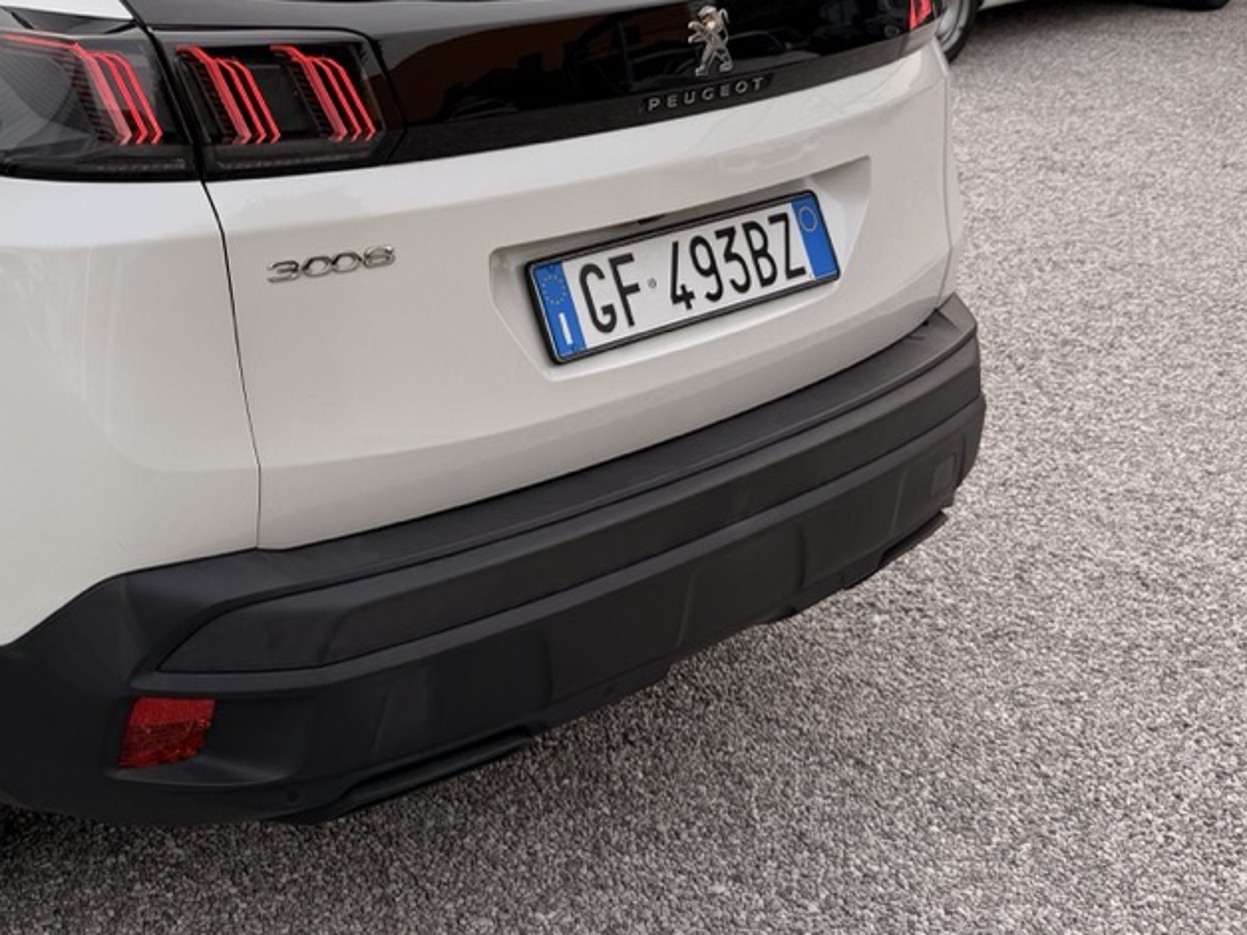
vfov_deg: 28.9
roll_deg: -0.1
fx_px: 1765
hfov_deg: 37.4
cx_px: 227
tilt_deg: -14.9
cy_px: 161
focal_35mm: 49
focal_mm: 6.76
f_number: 1.78
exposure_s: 1/1464
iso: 80
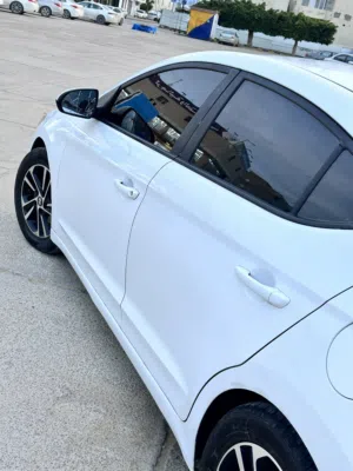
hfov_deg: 30.3
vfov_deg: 39.7
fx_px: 653
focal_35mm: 48
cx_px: 176
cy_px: 236
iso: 50
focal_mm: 6.86
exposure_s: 1/121
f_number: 1.78
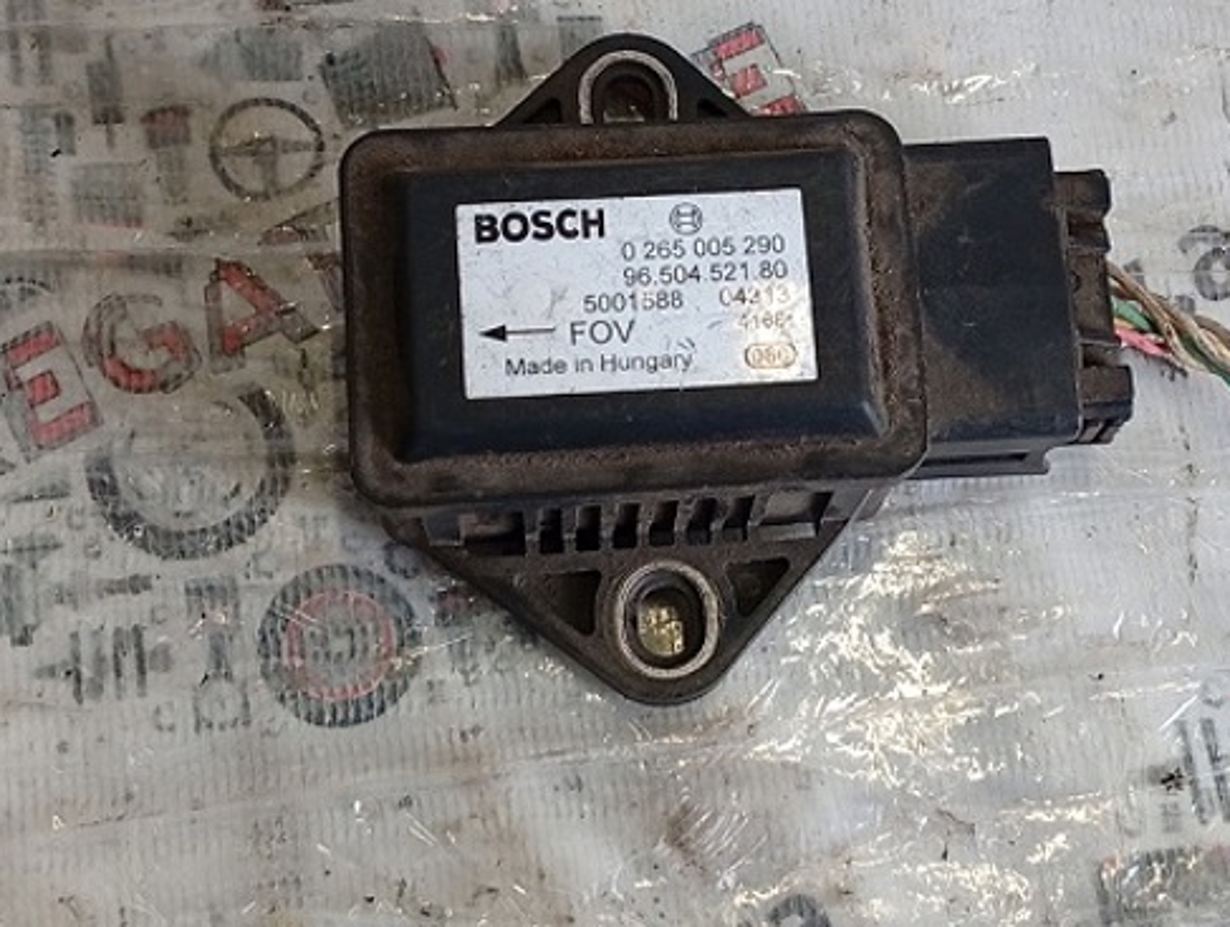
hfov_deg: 28.4
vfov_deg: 21.6
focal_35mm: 68
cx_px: 736
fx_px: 2420
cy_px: 361
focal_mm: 3.96
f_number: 1.8
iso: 123
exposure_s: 1/50
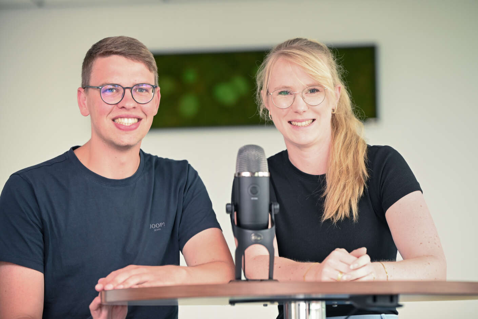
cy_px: 160
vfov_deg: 11.0
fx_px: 1660
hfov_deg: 16.4
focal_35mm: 125
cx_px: 239
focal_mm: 125
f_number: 2.8
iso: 1250
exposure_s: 1/200
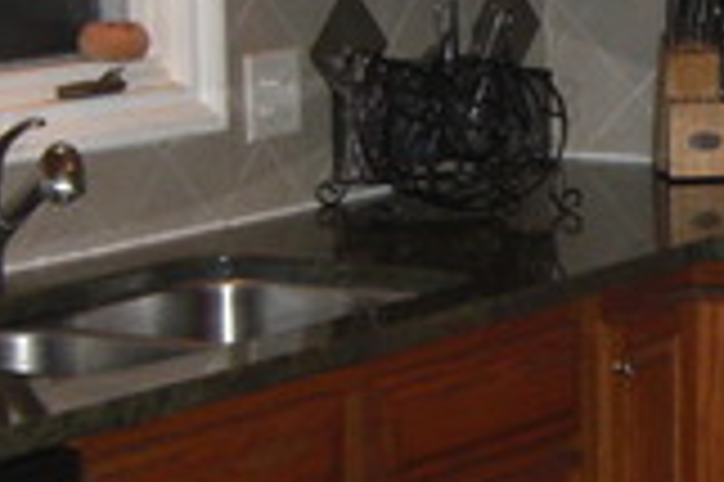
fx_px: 3154
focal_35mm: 157
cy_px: 185
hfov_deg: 12.7
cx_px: 890
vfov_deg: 8.7
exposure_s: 1/60
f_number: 2.8
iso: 200
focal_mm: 7.9
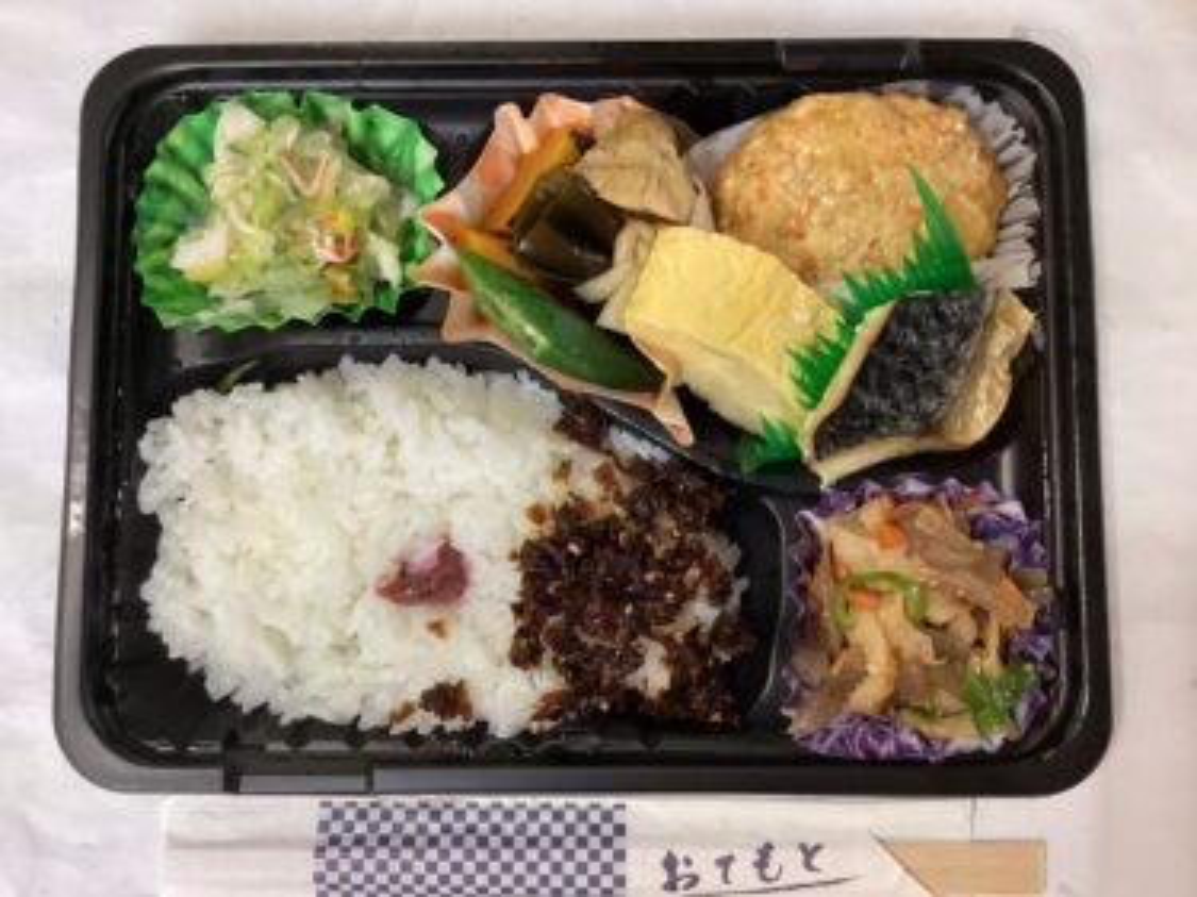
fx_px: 1072
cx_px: 598
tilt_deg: -86.5
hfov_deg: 58.4
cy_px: 448
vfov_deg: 45.4
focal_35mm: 31
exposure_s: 1/50
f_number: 2.4
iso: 320
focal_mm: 3.3
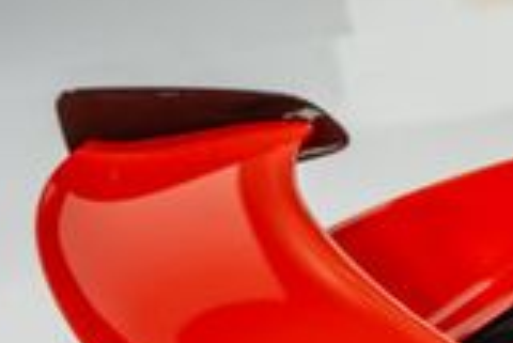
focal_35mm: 96
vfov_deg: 13.3
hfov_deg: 17.8
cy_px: 556
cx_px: 872
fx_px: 1369
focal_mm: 24
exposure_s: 1/60
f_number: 5
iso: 800
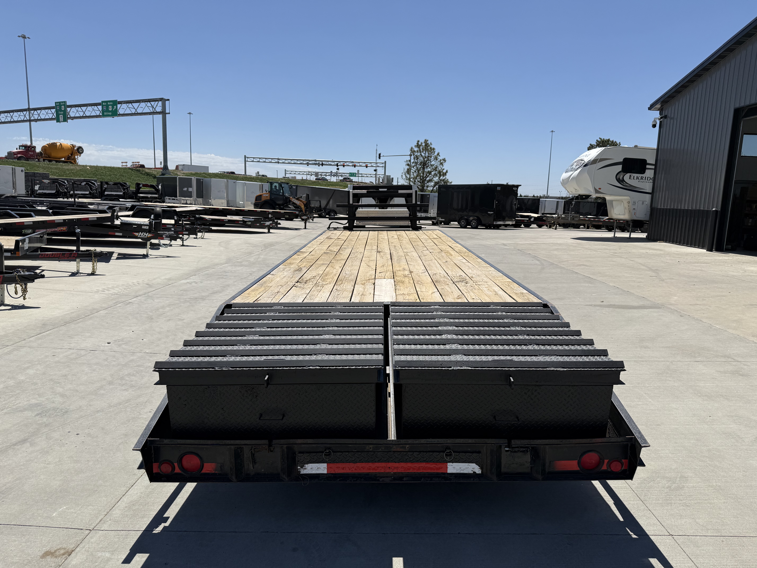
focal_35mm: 24
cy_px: 284
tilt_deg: -9.0
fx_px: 525
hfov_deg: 71.6
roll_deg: -2.3
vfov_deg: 56.8
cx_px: 378
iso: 80
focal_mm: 6.76
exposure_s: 1/7353
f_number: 1.78
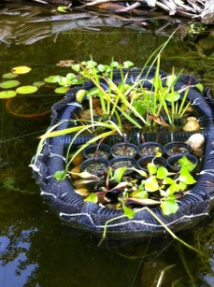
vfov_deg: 26.6
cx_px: 147
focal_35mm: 73
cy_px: 181
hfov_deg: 20.0
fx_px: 604
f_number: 2.8
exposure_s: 1/40
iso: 80
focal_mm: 3.85
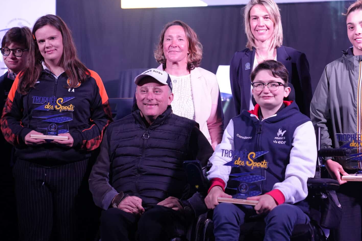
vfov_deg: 13.6
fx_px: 1016
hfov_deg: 20.2
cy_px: 114
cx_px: 208
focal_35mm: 101
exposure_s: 1/160
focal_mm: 70
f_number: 4
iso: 1250
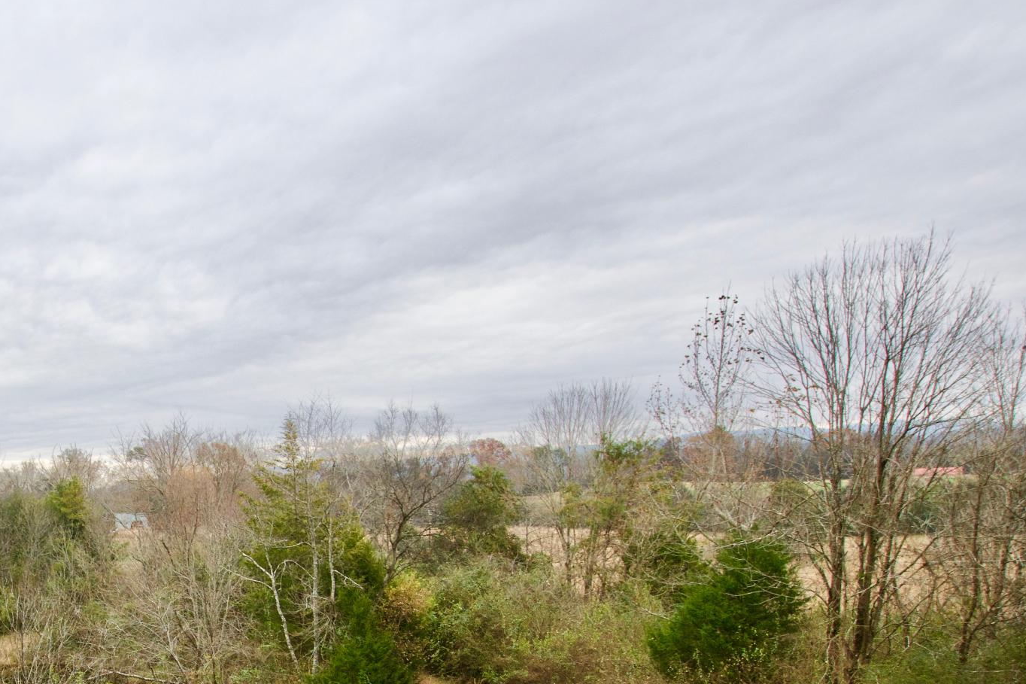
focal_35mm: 33
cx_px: 104
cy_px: 666
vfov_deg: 36.4
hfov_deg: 50.7
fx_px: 940
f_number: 8
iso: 400
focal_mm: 10
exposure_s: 1/250
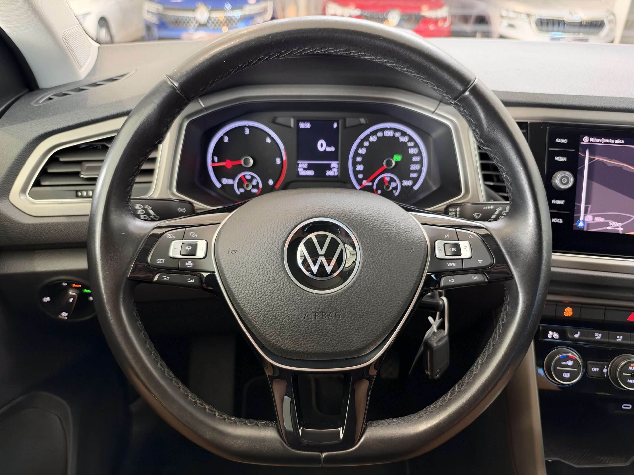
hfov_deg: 71.6
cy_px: 238
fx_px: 440
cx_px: 317
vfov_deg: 56.8
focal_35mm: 24
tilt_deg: -28.9
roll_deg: -1.0
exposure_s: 1/50
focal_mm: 6.93
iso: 320
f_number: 1.48
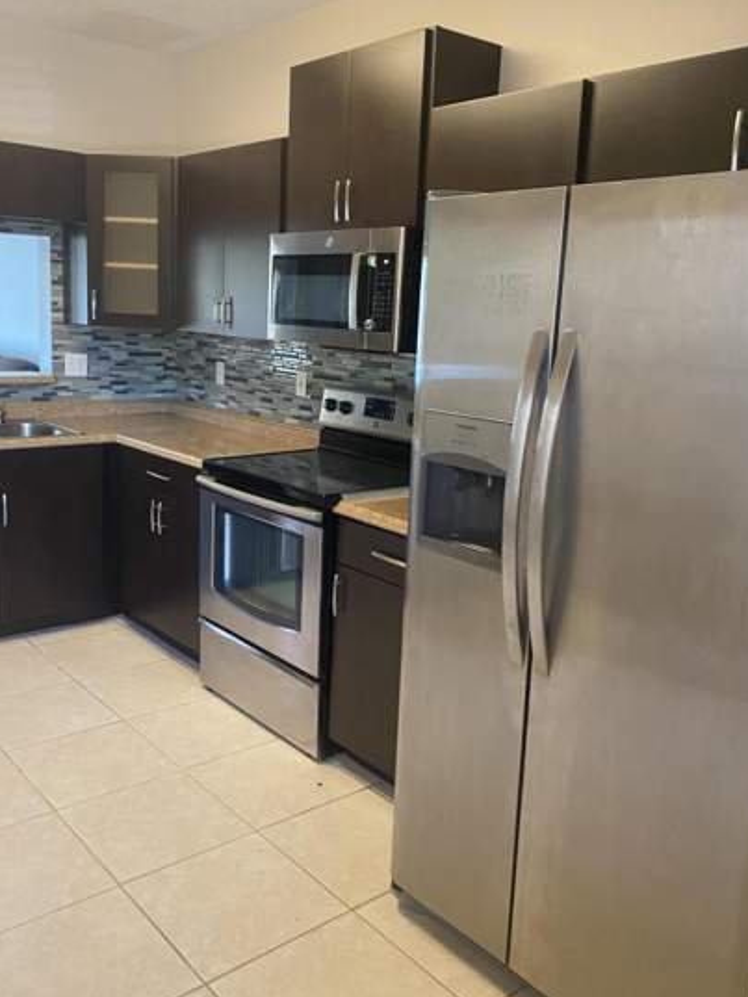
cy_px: 468
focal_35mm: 31
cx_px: 325
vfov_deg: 58.3
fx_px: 893
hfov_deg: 45.4
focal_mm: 4.25
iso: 500
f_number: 1.8
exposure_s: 1/60
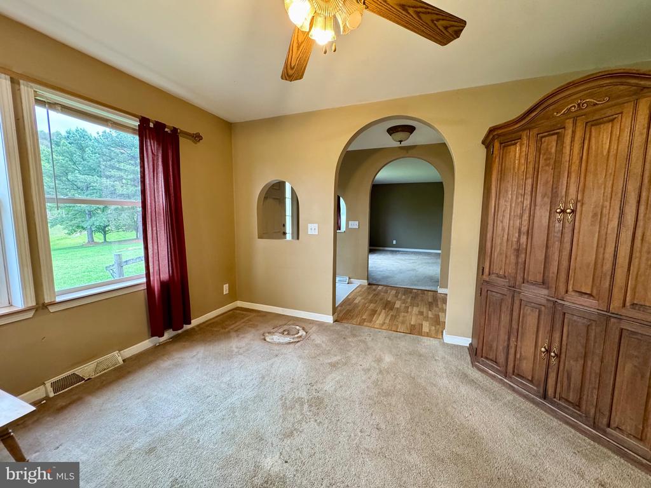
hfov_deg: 102.1
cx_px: 326
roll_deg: -0.5
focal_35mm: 14
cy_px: 244
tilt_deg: -6.7
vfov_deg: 85.7
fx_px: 263
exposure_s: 1/60
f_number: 2.2
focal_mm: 2.22
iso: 250
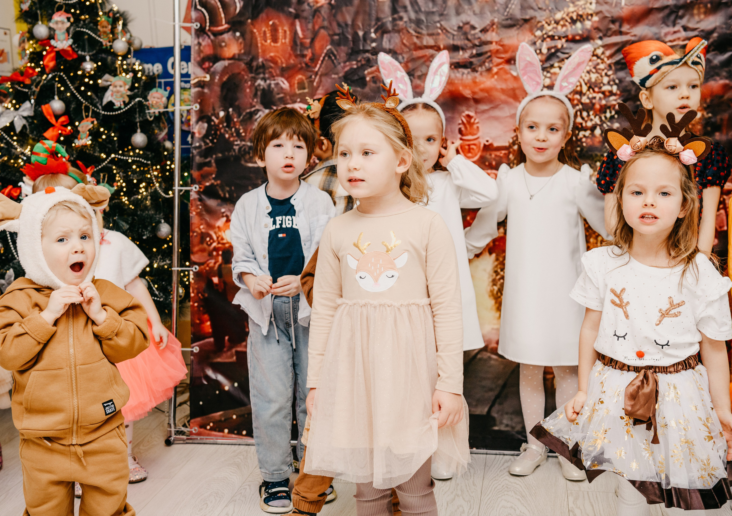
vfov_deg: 28.2
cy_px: 248
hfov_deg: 39.2
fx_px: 1027
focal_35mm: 50
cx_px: 333
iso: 320
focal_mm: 46
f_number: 4.5
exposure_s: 1/160
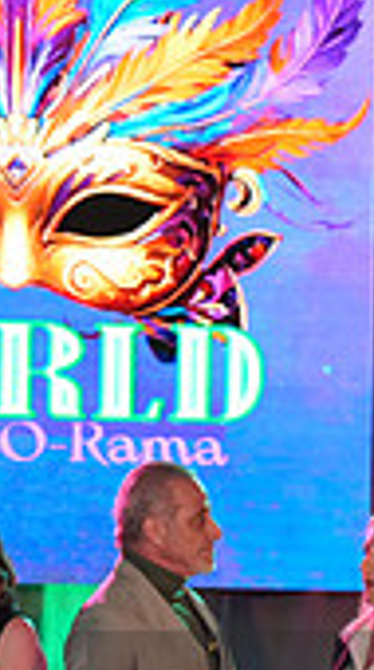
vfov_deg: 5.7
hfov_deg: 3.2
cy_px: 735
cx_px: 516
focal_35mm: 376
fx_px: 6662
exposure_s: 1/400
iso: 3200
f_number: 4
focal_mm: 105
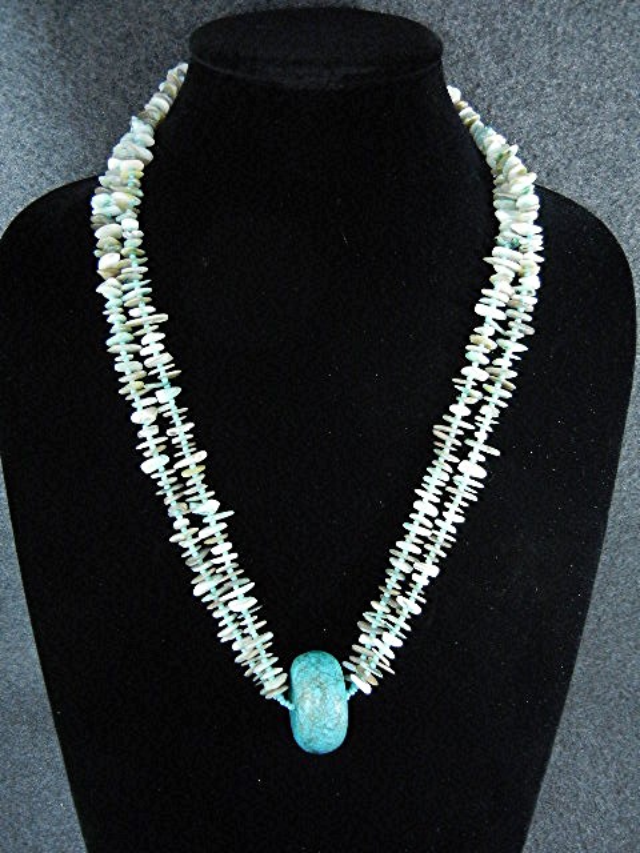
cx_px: 320
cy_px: 426
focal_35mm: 34
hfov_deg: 41.8
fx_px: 838
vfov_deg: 54.0
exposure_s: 1/30
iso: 800
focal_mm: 6.2
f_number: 3.6
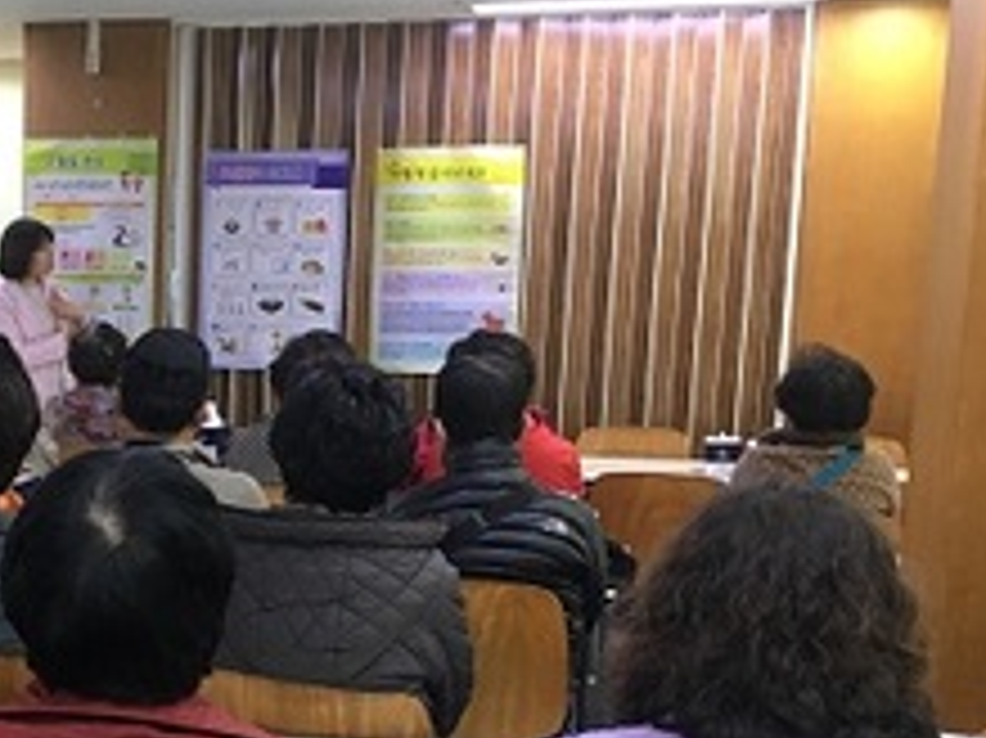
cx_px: 18
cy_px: 572
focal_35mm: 65
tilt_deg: -9.9
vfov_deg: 22.3
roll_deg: -0.5
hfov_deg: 28.2
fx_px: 1850
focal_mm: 4.15
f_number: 2.2
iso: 100
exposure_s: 1/30
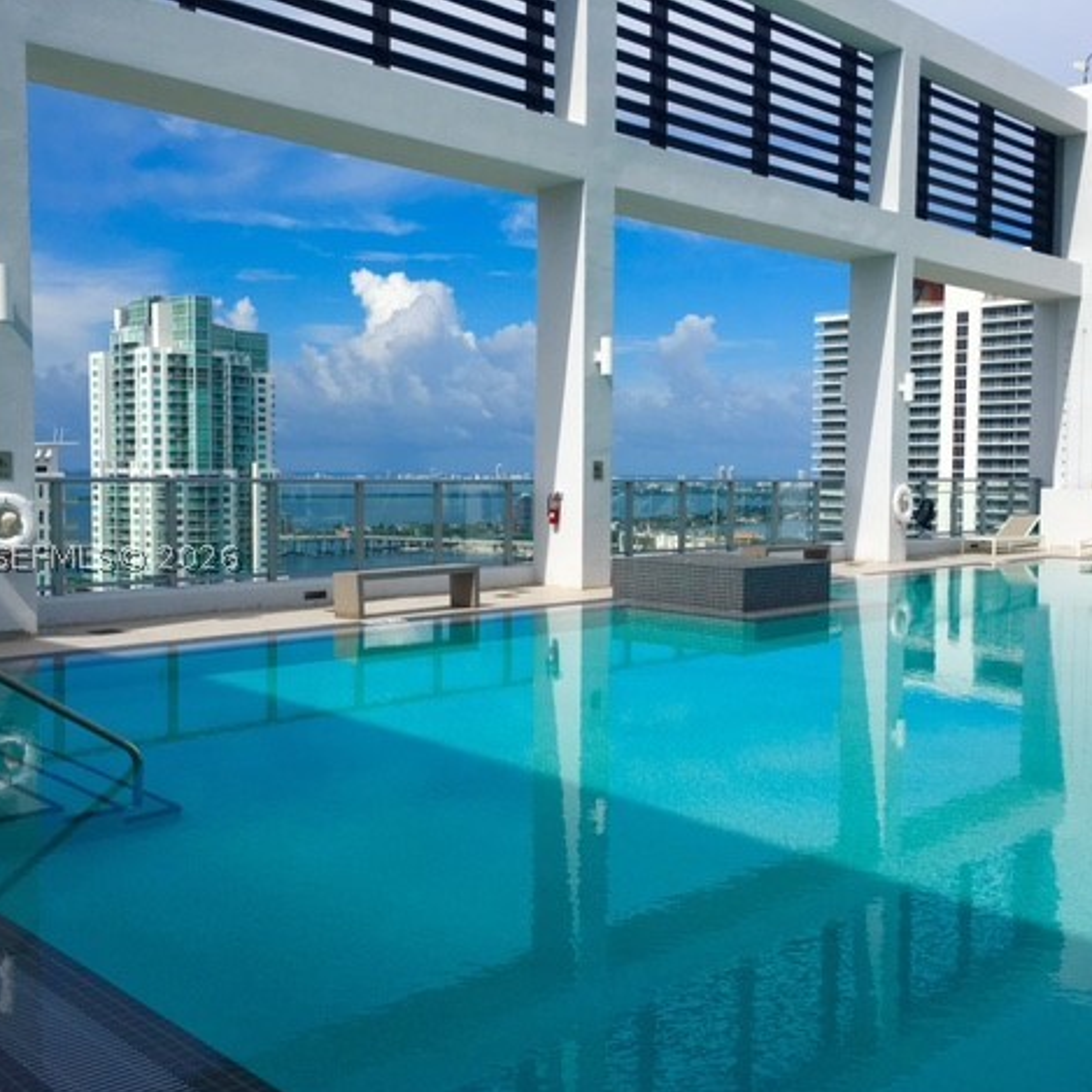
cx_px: 519
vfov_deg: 47.2
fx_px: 1249
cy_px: 556
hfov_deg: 47.2
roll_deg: -0.2
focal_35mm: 35
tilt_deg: -2.9
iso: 25
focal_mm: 4.15
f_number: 2.2
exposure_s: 1/3663
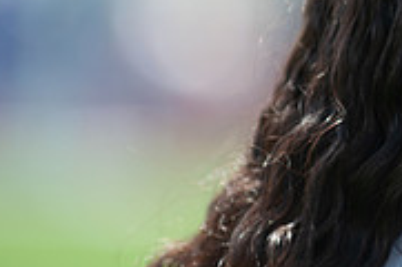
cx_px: 540
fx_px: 7156
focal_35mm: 642
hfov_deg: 3.2
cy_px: -27
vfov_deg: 2.1
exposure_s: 1/640
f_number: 3.5
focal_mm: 200
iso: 200
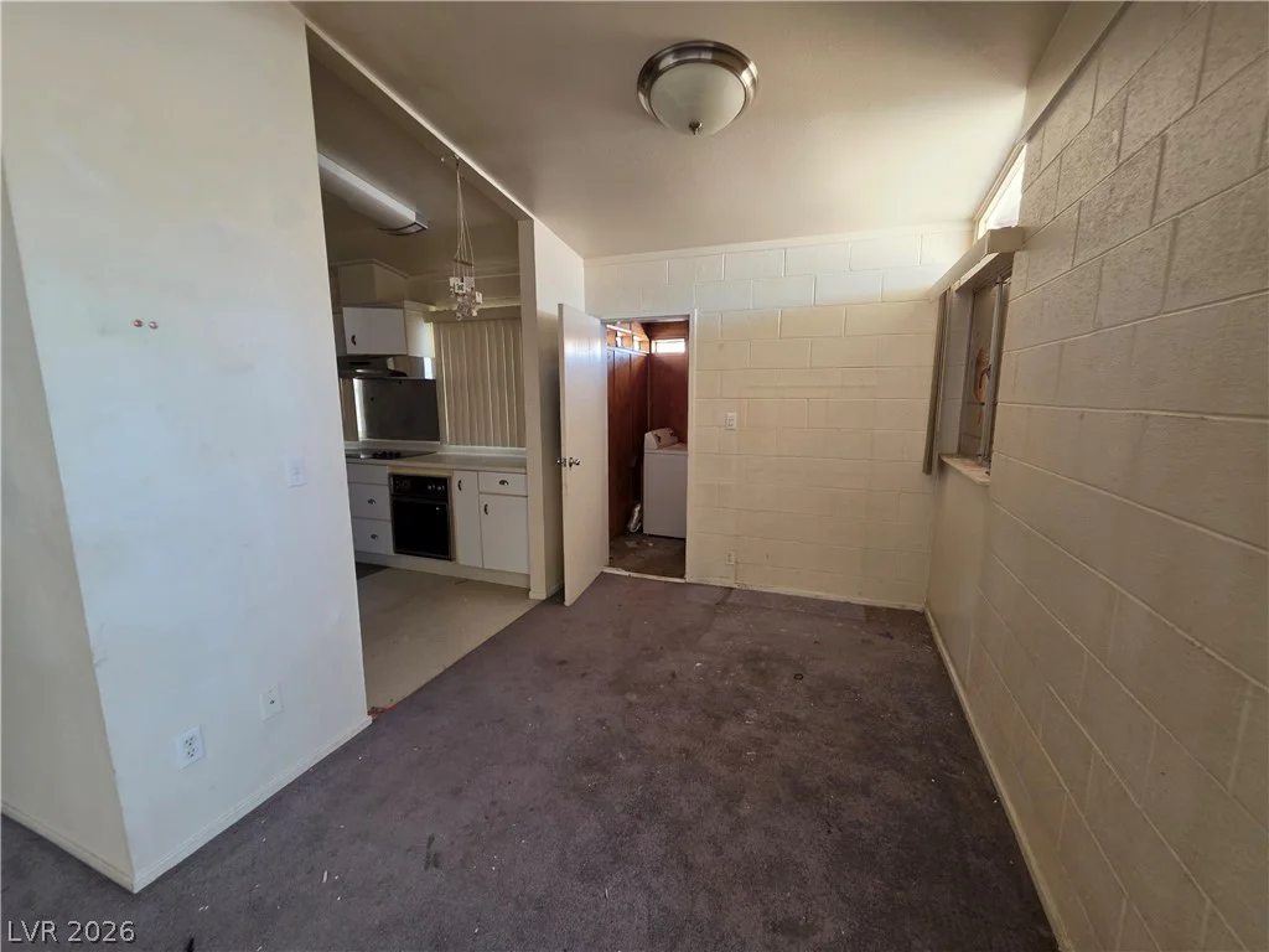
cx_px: 634
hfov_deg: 106.2
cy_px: 476
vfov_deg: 89.9
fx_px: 477
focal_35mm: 13
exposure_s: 1/60
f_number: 1.9
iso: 160
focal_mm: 2.2
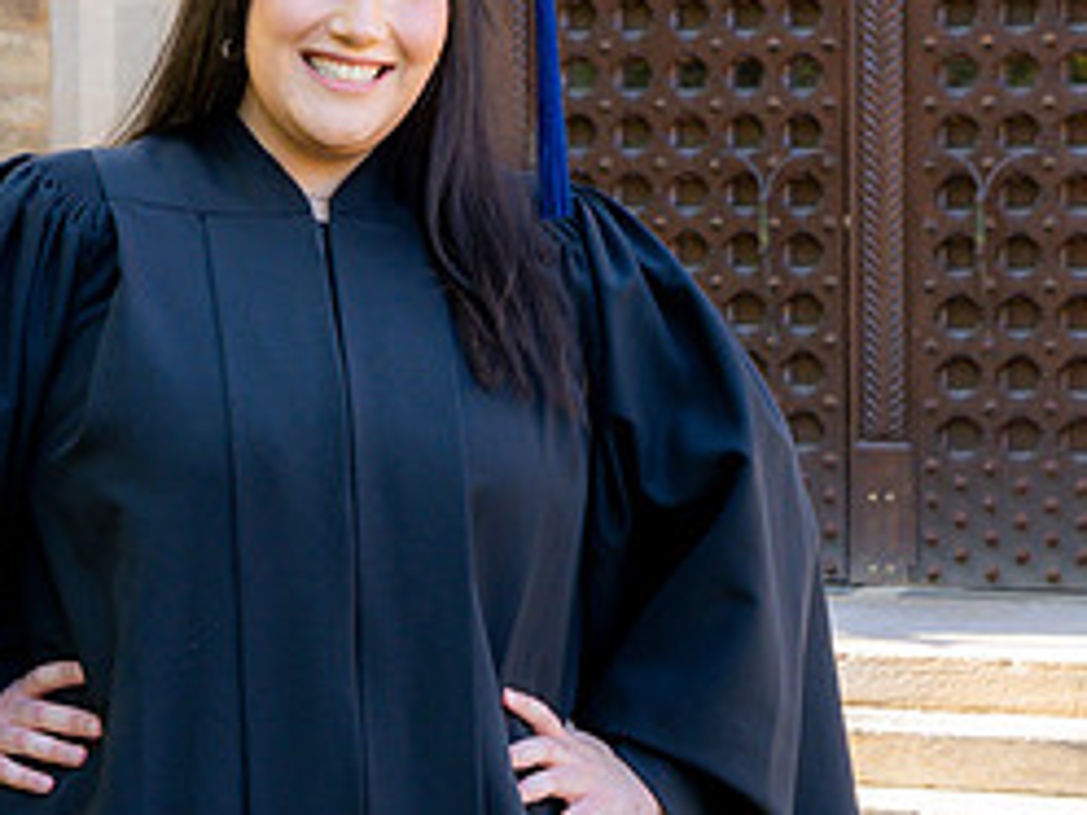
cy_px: 239
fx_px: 4585
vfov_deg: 10.1
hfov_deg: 13.5
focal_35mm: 146
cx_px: 333
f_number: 11
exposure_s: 1/60
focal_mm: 63
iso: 800
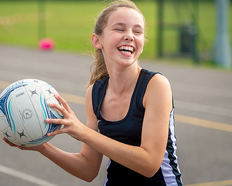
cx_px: 100
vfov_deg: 9.9
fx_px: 1071
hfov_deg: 12.4
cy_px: 64
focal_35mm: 156
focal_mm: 105
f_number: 2.8
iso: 200
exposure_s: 1/2500
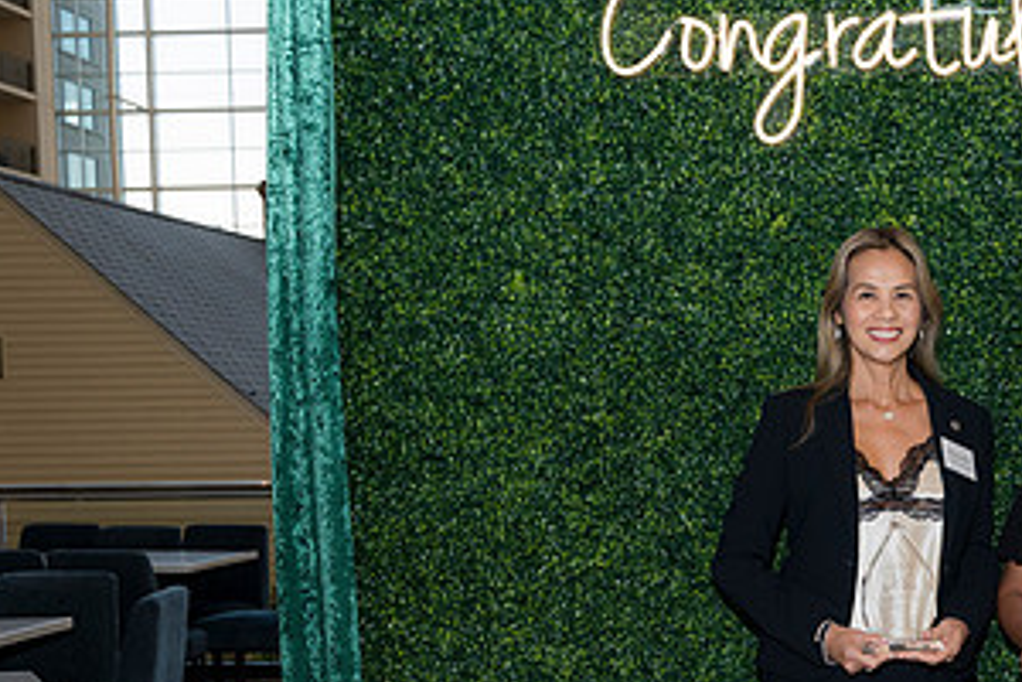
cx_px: 978
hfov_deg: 31.3
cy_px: 602
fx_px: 1703
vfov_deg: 22.1
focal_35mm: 60
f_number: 5
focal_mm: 31
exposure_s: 1/160
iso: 400
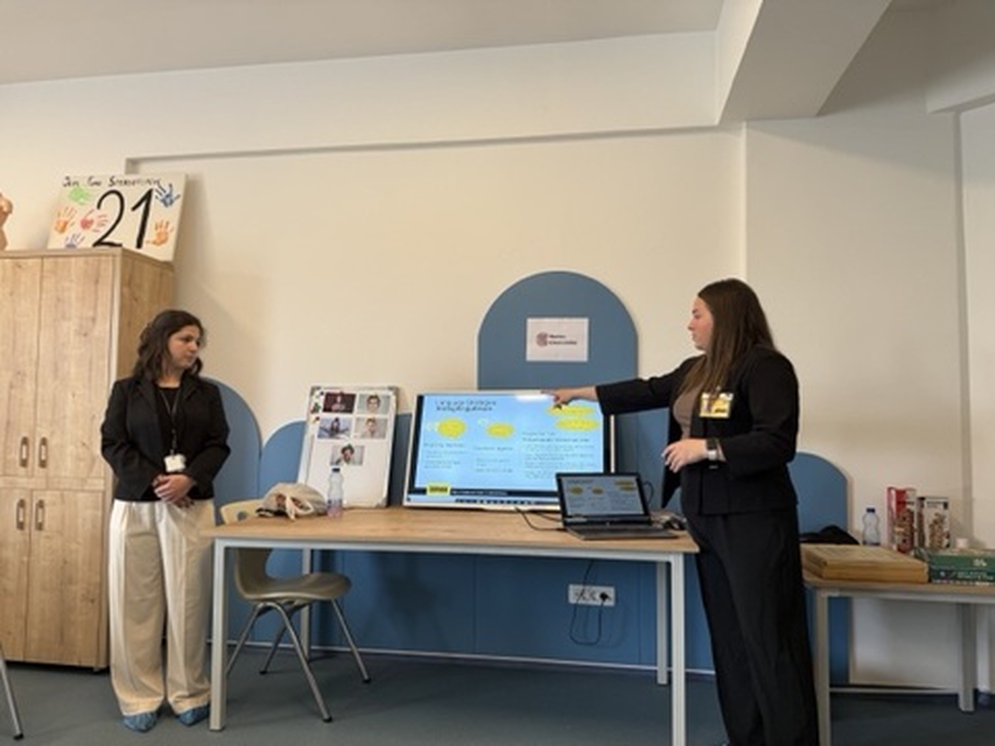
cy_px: 373
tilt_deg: +3.1
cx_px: 498
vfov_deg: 56.8
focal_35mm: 24
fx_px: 690
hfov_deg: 71.6
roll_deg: -0.7
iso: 125
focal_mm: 6.76
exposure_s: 1/100
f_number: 1.78
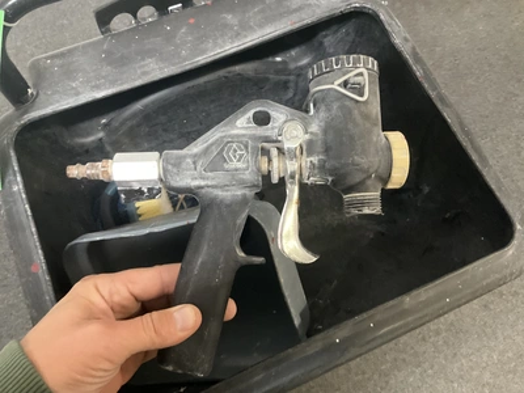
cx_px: 262
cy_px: 196
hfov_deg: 61.7
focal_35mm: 29
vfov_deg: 48.2
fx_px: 439
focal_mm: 3
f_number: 1.8
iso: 500
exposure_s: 1/30
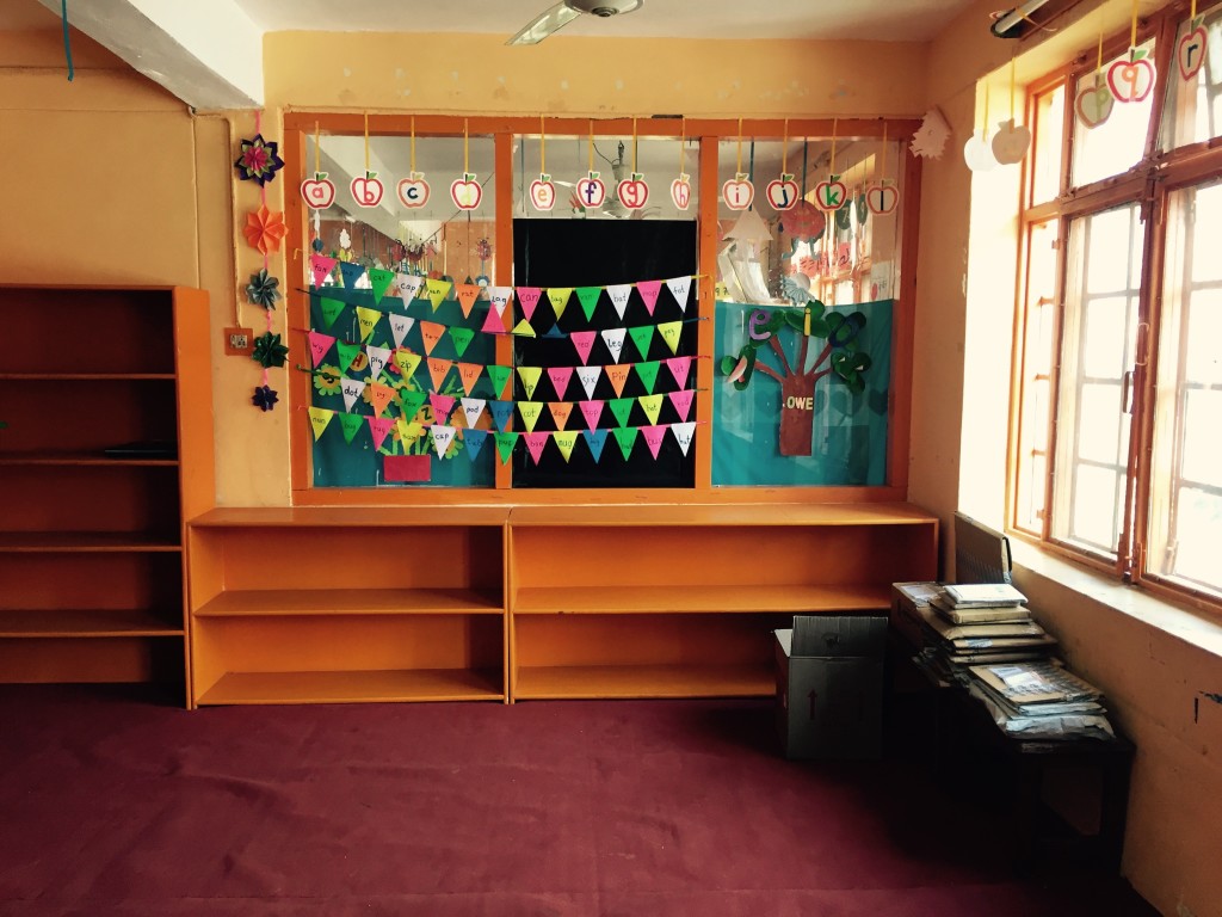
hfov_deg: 61.7
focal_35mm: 29
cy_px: 458
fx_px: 1024
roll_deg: +0.5
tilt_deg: -6.3
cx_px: 611
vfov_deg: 48.2
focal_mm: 4.15
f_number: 2.2
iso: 80
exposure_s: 1/30
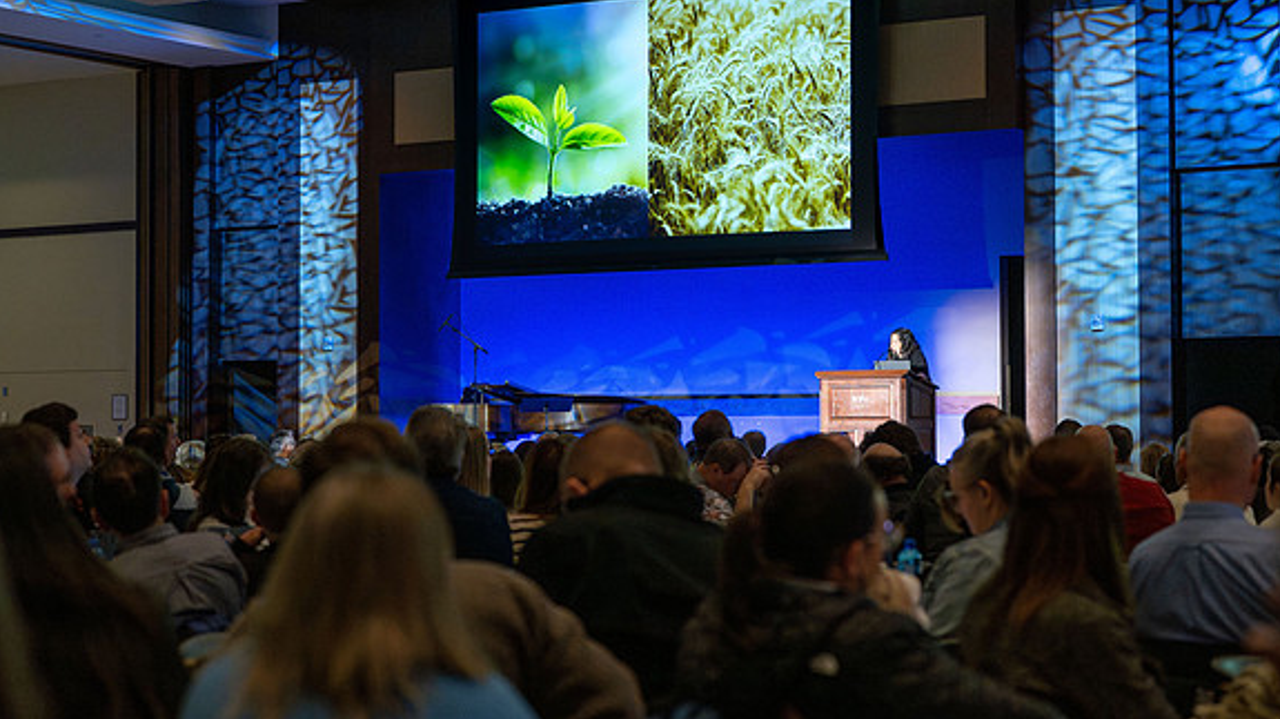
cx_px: 639
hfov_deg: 28.6
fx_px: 2511
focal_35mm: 74
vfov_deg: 16.3
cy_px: 333
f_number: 3.5
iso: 2000
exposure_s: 1/160
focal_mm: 70
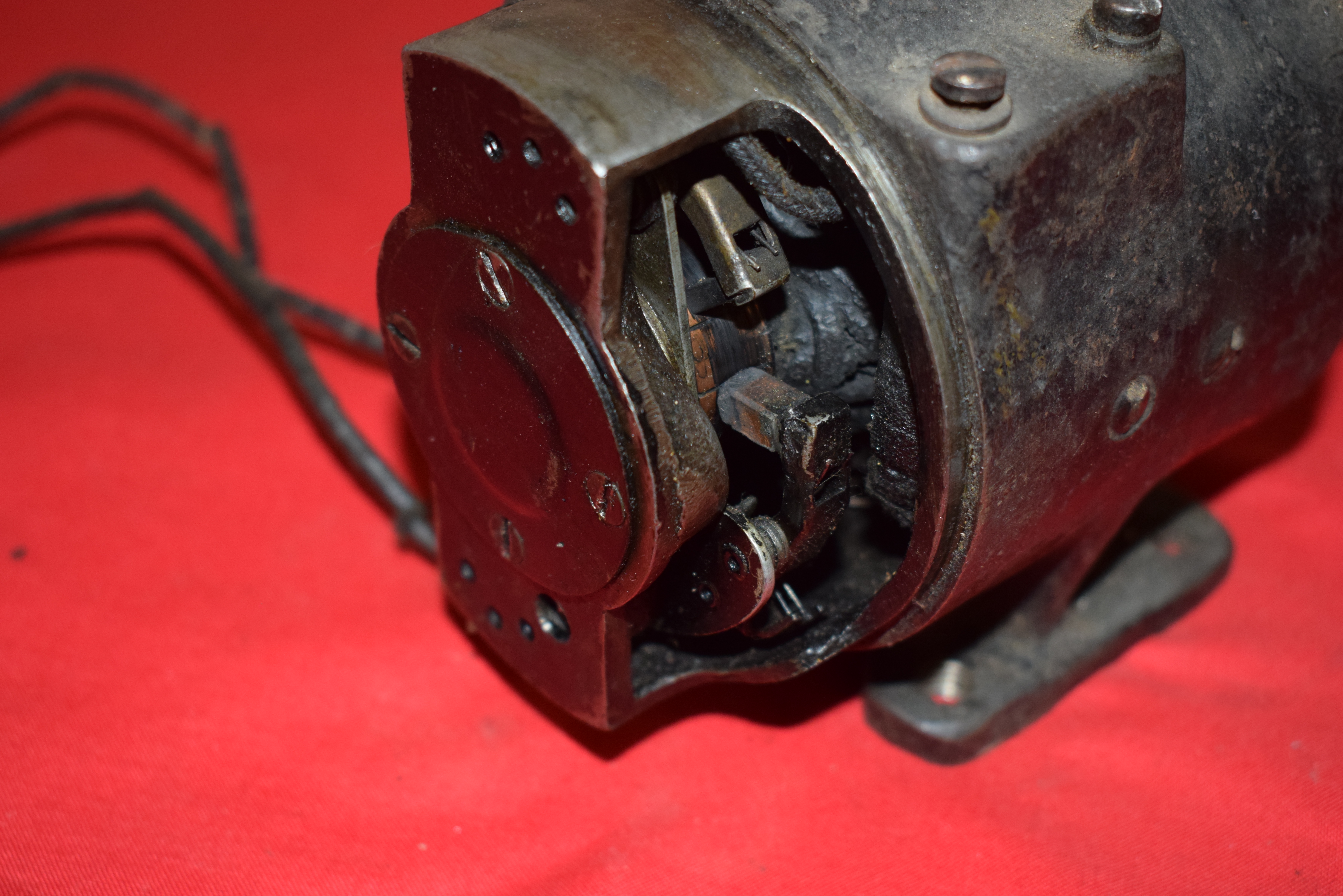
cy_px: 448
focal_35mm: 57
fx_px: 2127
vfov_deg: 23.8
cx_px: 672
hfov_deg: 35.0
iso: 1250
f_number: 5
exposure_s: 1/200
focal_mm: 38
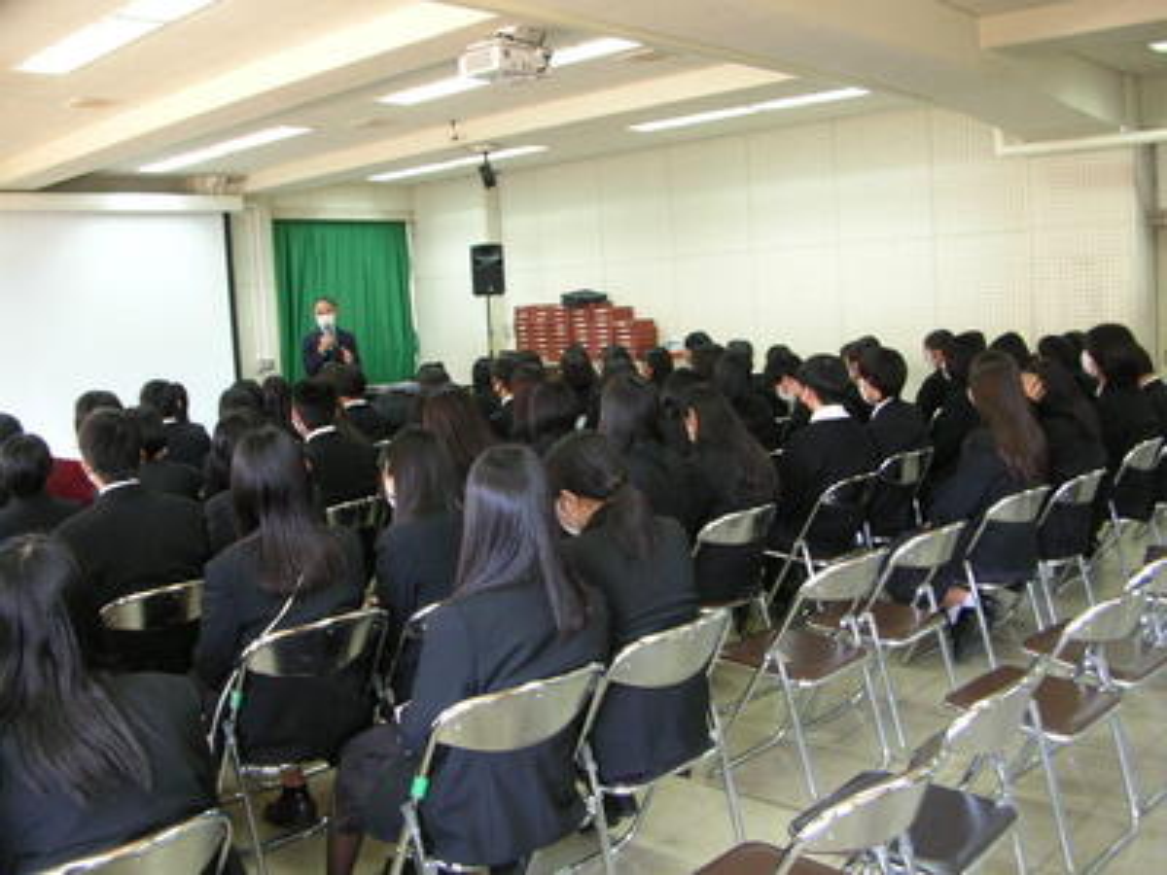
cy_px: 438
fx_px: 1180
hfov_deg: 52.6
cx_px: 584
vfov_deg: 40.7
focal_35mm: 35
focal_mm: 5.8
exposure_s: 1/6
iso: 50
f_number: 2.8
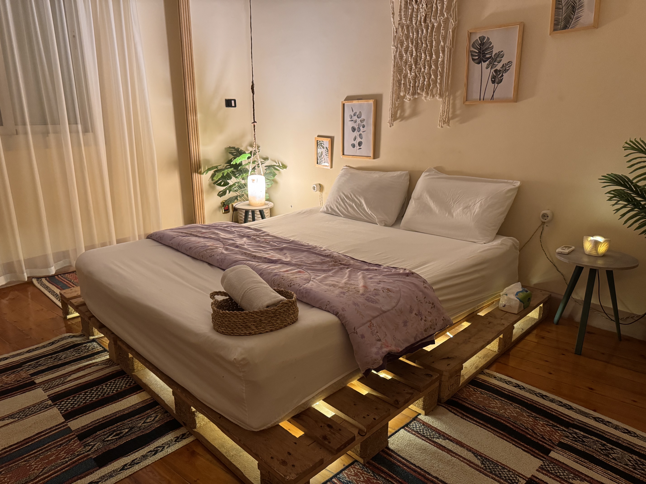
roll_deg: +0.1
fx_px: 448
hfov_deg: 71.6
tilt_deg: -15.0
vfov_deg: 56.8
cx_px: 323
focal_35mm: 24
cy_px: 242
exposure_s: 1/50
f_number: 1.78
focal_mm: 6.76
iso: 500
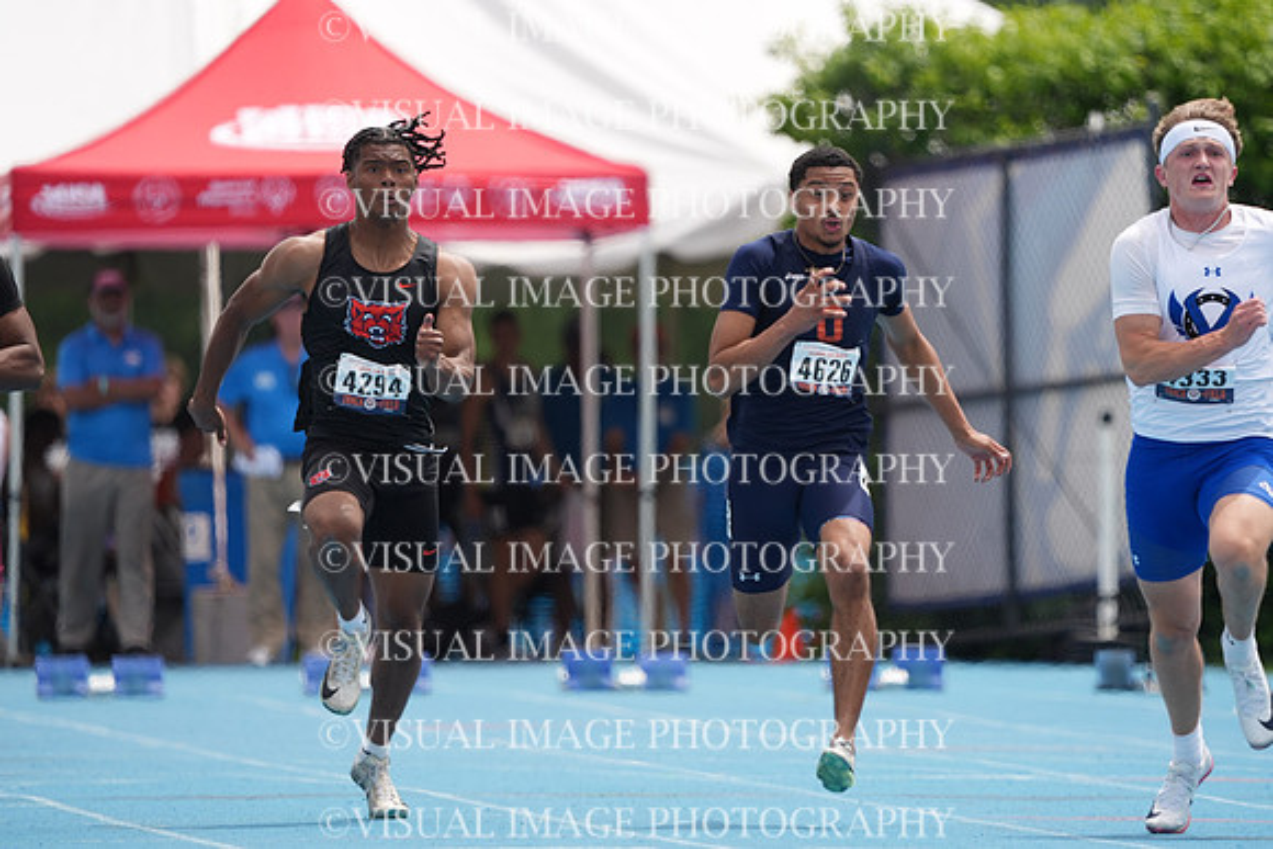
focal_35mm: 600
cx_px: 636
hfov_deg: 3.4
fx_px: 21221
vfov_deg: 2.3
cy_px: 424
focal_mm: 600
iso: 500
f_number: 6.3
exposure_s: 1/1600
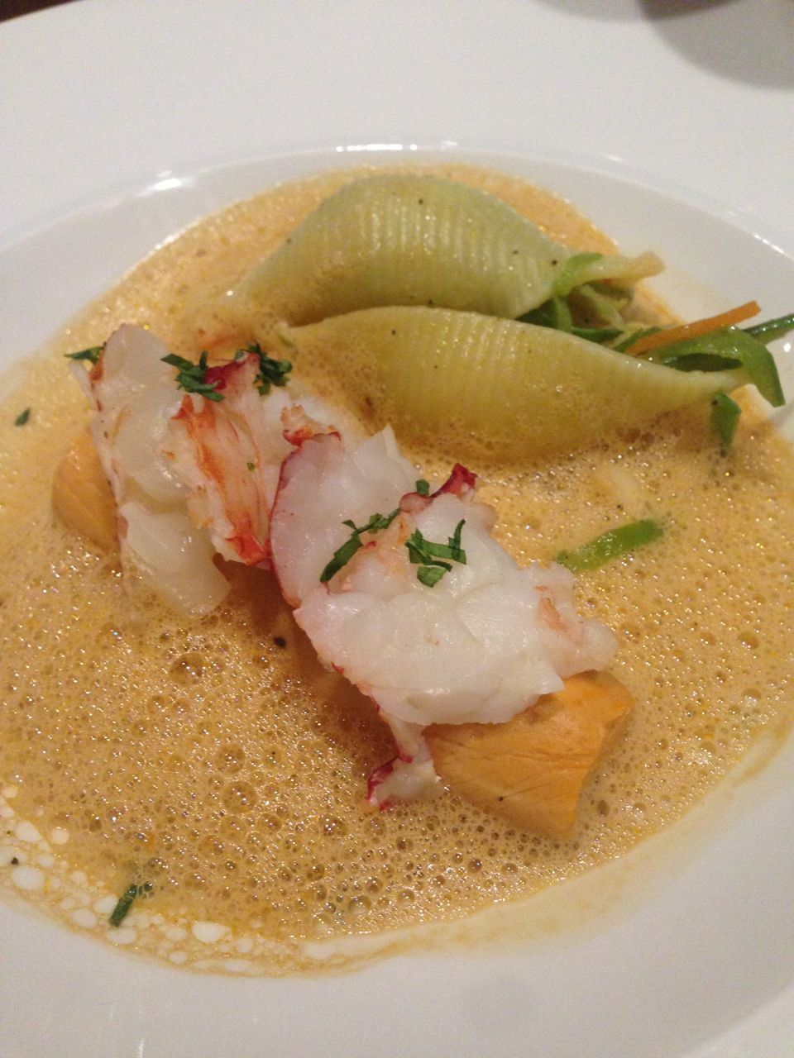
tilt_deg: -47.9
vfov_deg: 55.4
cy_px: 529
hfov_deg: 42.9
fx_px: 1009
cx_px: 397
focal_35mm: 33
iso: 320
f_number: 2.4
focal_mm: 4.12
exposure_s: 1/20
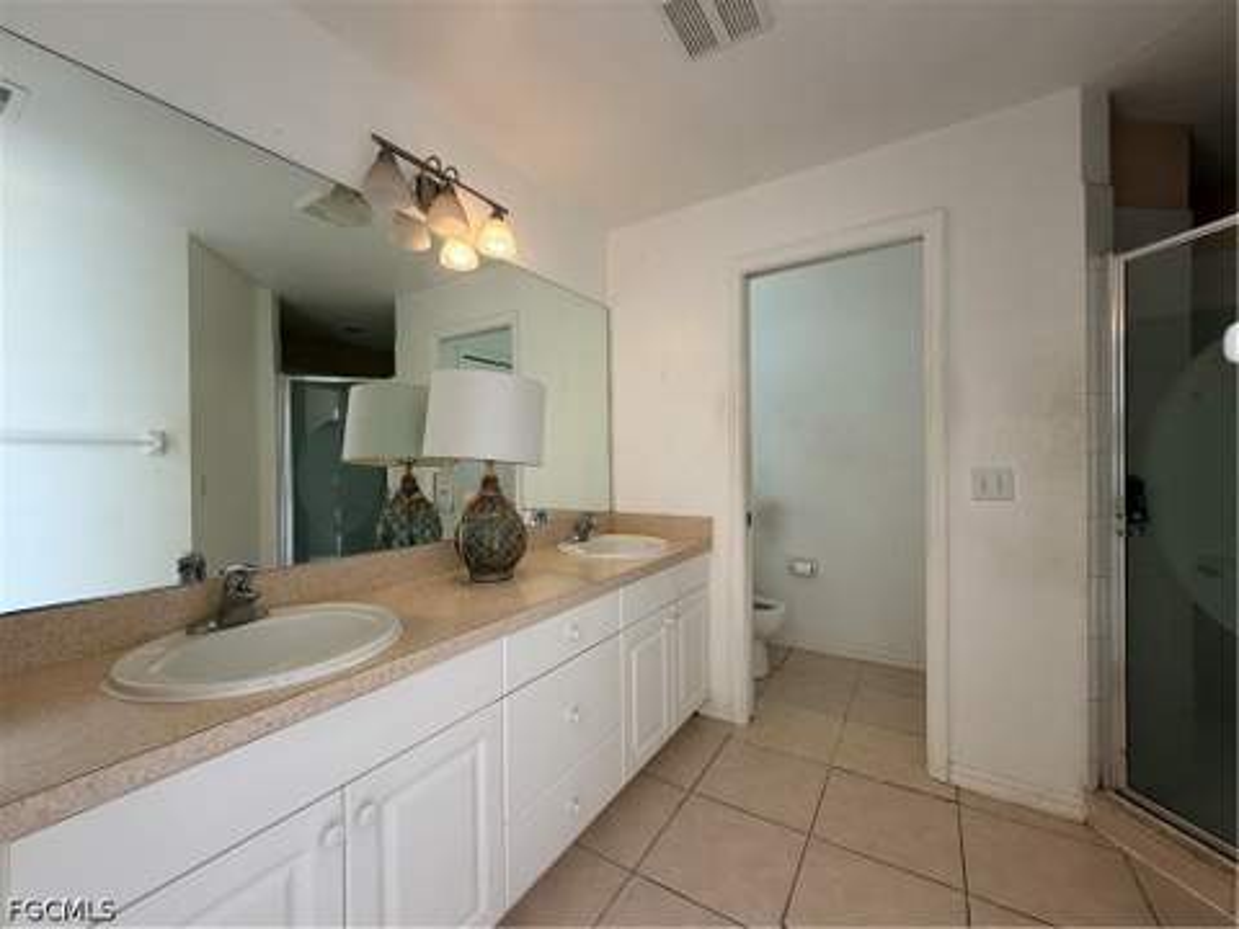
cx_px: 620
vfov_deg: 85.7
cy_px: 464
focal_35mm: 14
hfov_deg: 102.1
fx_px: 501
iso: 160
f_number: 2.2
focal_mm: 2.22
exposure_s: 1/120
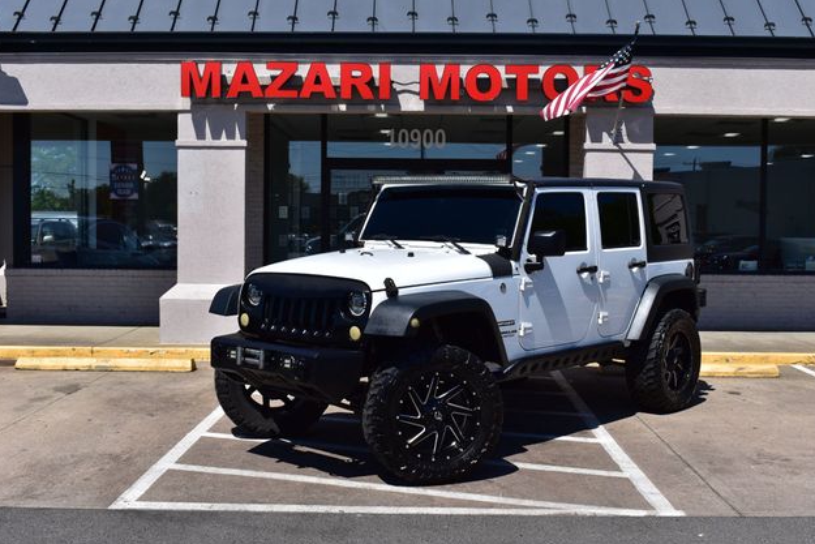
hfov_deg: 45.4
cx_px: 409
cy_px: 273
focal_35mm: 43
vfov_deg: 31.2
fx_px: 974
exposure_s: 1/500
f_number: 11
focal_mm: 28
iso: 220
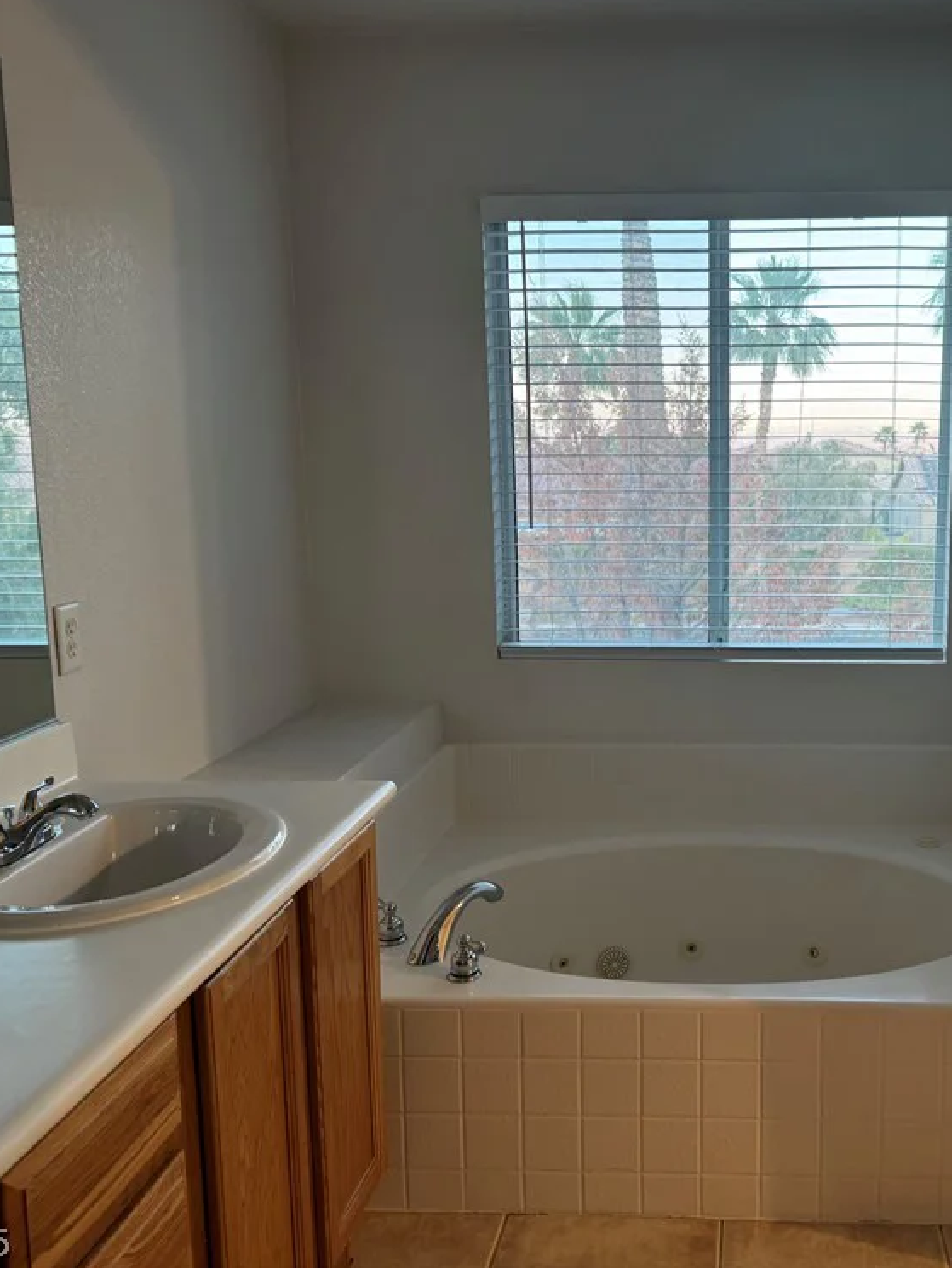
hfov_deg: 41.8
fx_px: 1210
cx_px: 698
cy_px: 618
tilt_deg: -9.6
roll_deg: -0.8
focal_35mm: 33
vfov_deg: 55.3
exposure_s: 1/60
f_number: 1.78
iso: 125
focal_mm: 6.76
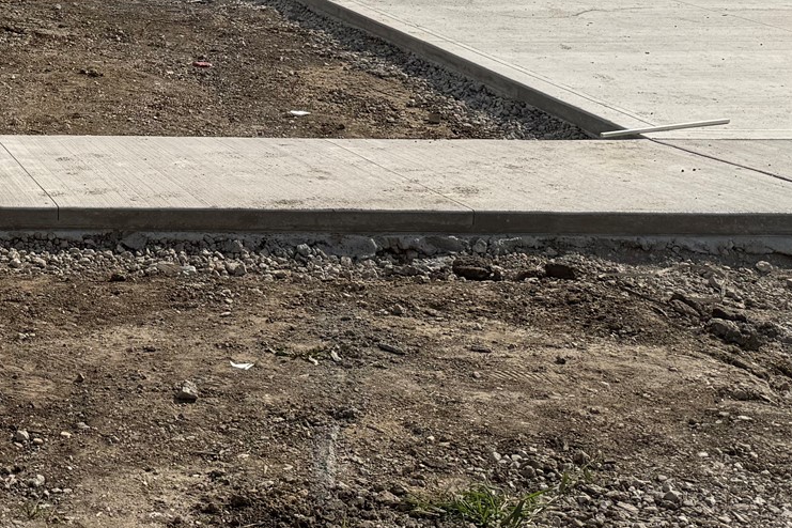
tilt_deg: -1.1
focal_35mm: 69
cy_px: -92
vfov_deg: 18.8
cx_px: -120
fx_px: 1518
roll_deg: +0.5
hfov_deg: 26.5
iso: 80
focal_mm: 6.76
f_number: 1.78
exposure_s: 1/9091
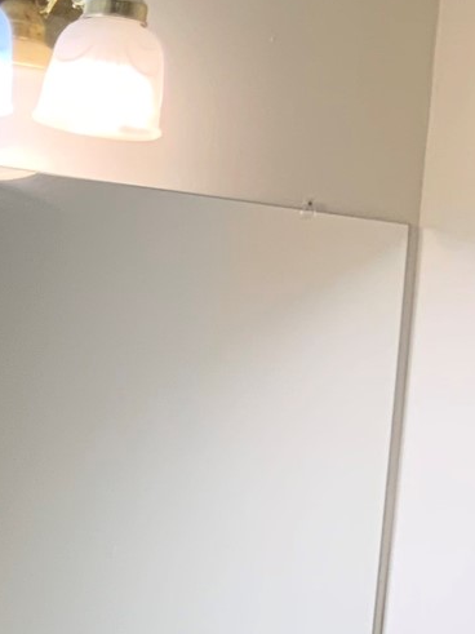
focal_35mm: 121
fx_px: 2215
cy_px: 975
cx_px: -194
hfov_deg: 11.8
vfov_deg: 15.0
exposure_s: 1/60
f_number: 1.8
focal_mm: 3
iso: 40
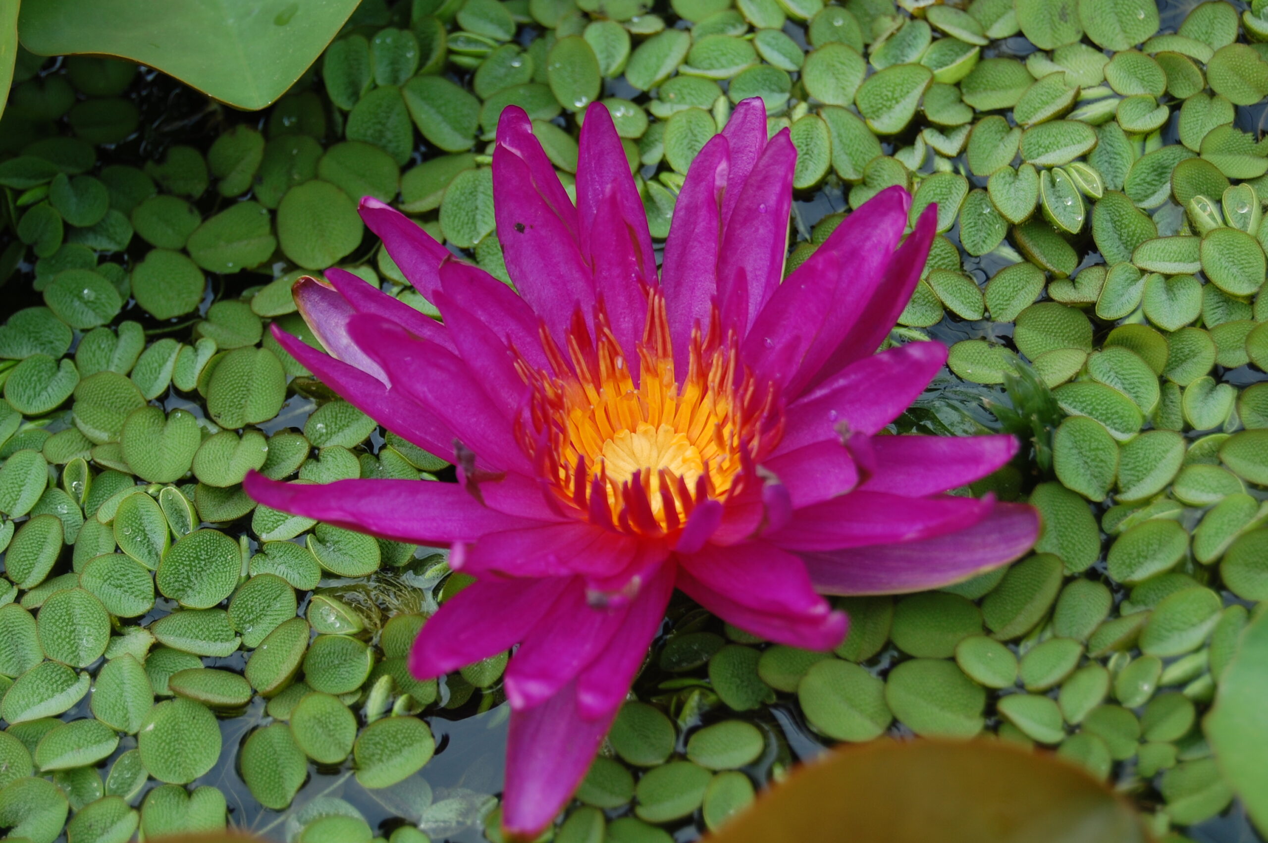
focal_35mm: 82
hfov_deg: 24.6
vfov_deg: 16.5
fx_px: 2903
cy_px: 422
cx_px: 634
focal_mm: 55
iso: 200
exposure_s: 1/125
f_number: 5.6
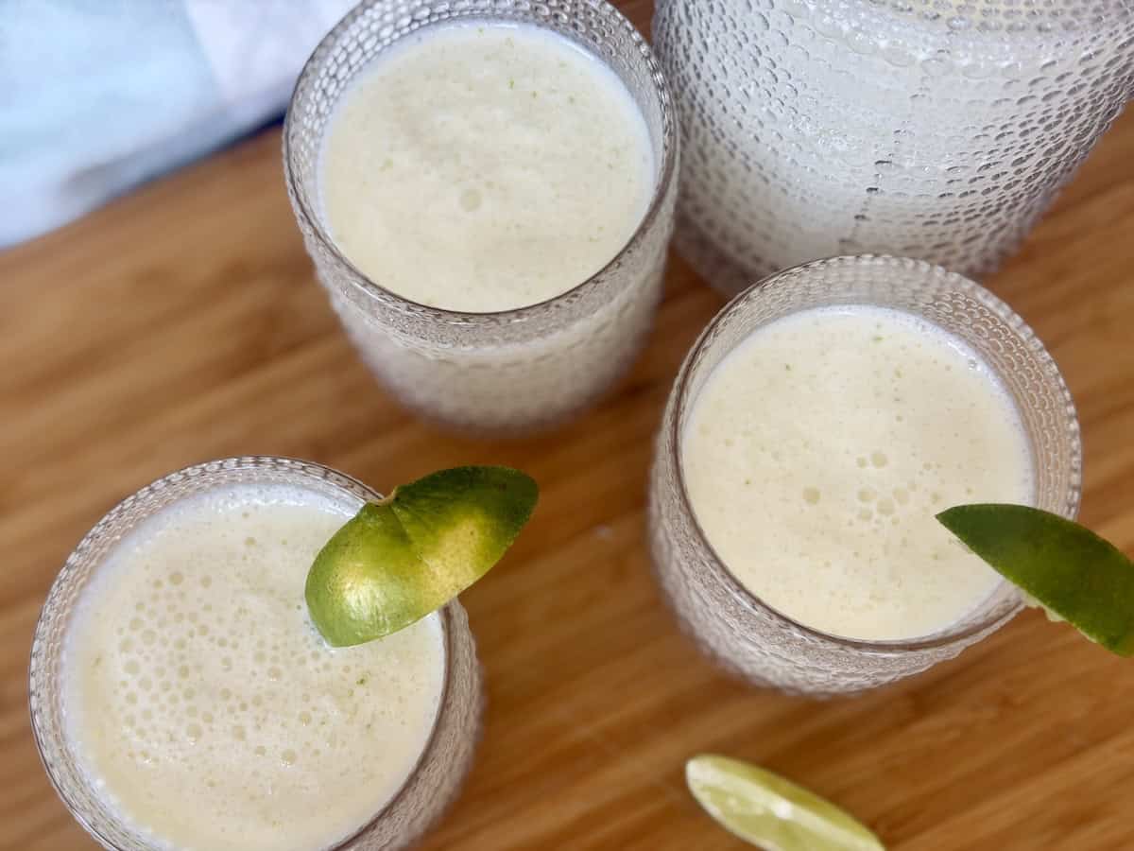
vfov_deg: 30.3
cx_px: 567
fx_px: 1572
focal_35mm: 48
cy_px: 426
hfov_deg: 39.7
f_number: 1.8
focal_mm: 6.8
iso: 100
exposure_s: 1/108
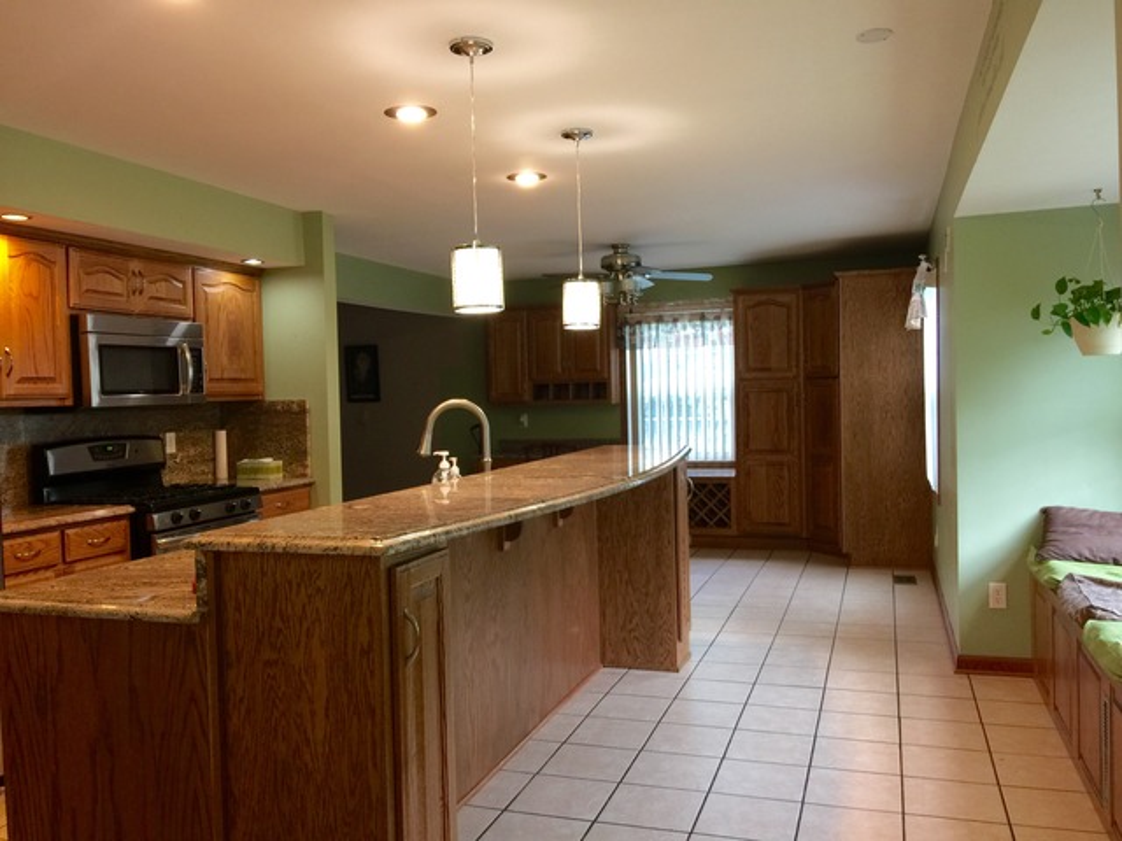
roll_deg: +0.4
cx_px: 561
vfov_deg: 48.2
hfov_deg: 61.7
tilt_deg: -1.6
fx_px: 940
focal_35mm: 29
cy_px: 420
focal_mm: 4.15
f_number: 2.2
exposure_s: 1/15
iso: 50
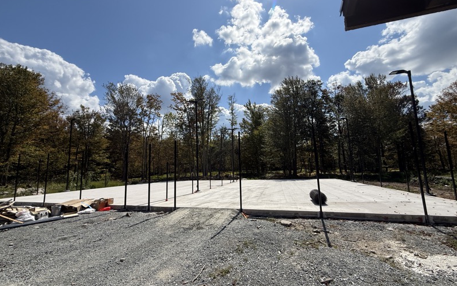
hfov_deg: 101.4
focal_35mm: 15
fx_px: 187
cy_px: 147
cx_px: 229
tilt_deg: +6.0
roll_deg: -0.1
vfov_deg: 74.8
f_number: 2.2
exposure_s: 1/3663
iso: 50
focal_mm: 2.22
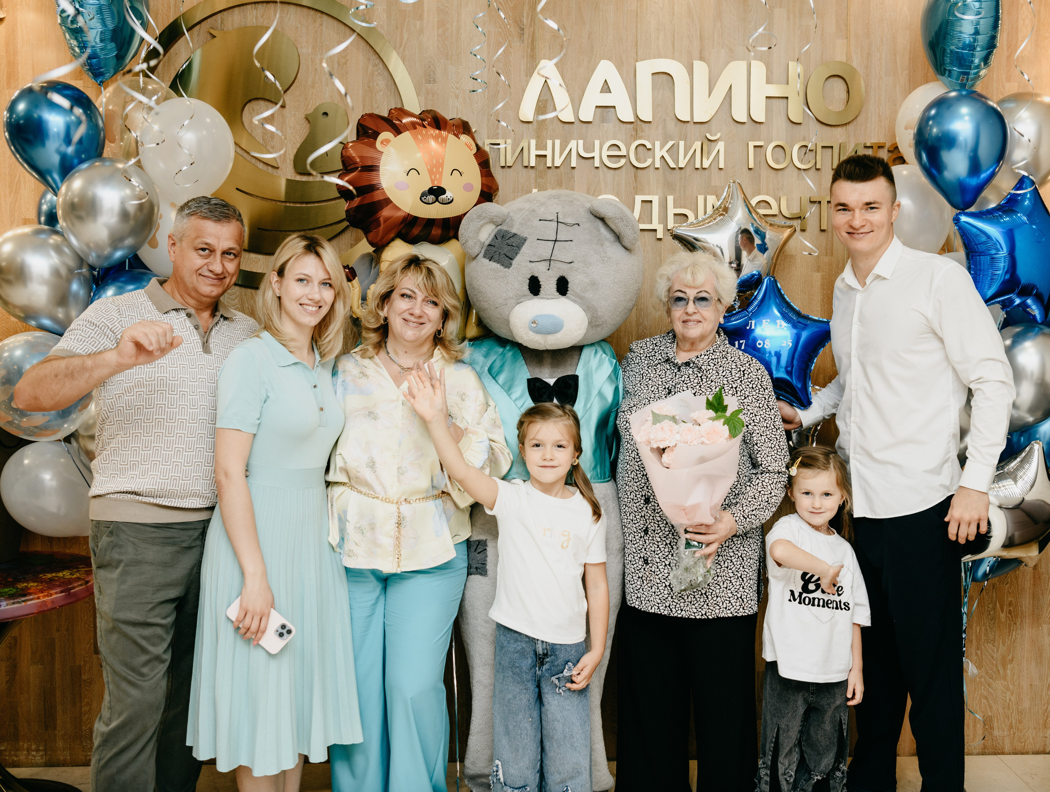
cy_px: 367
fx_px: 1132
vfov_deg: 38.5
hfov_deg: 49.6
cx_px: 610
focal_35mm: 37
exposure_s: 1/160
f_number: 4
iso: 200
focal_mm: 32
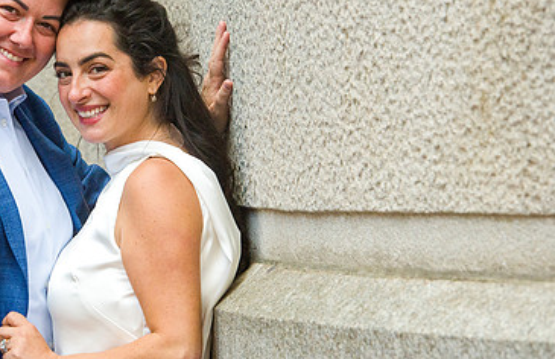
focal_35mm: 243
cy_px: 115
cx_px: 109
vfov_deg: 5.5
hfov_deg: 8.5
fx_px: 3712
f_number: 6.3
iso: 800
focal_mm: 140
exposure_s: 1/640
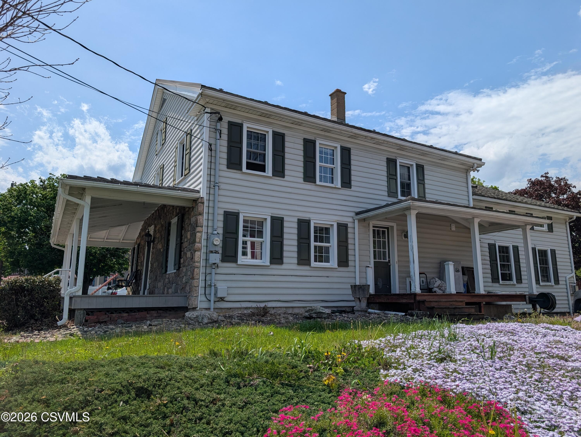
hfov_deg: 71.5
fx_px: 403
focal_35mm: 24
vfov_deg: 56.9
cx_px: 290
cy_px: 218
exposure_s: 1/2174
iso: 23
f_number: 1.68
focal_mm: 6.9
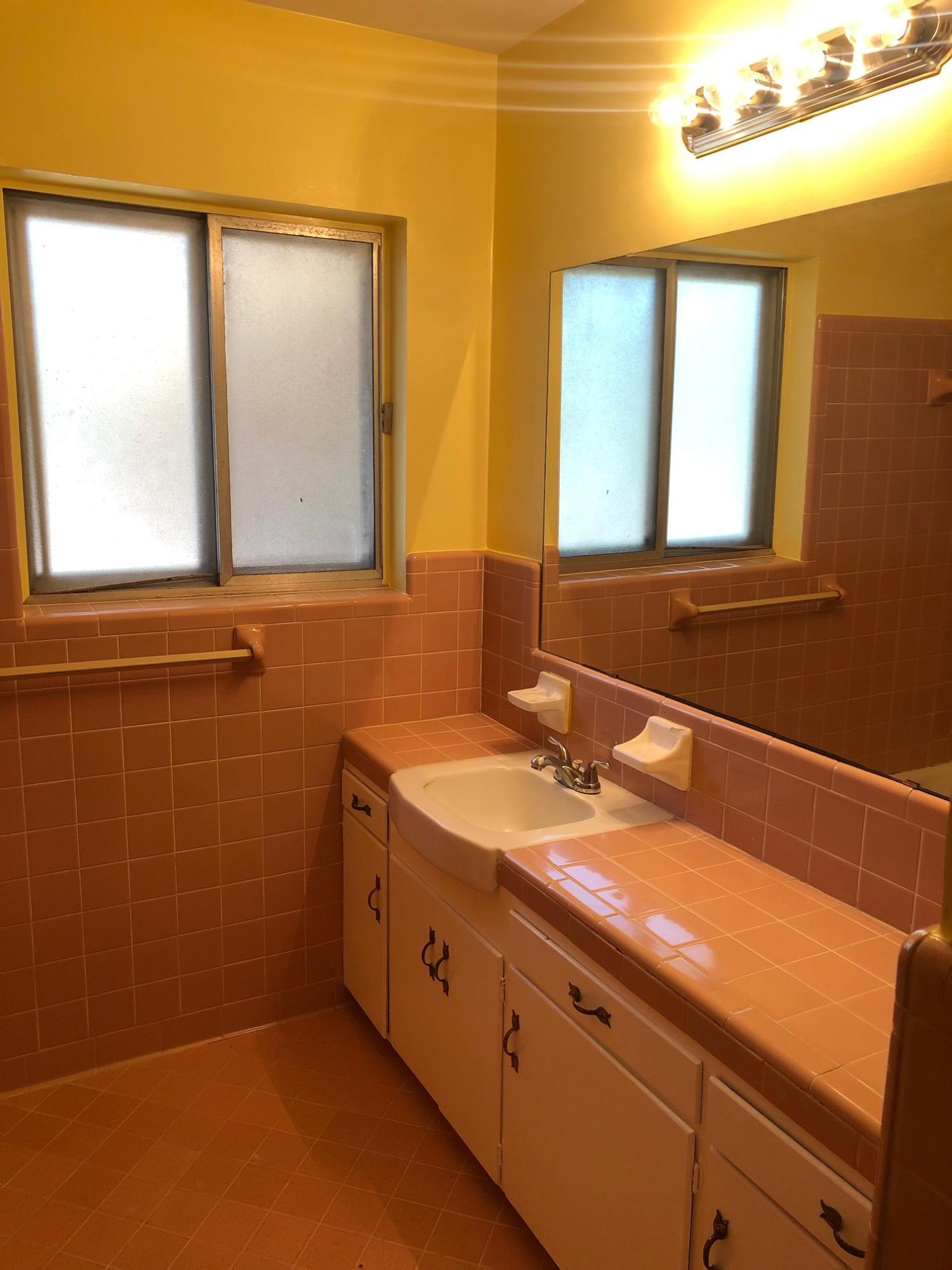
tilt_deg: -10.7
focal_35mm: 28
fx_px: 1027
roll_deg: -1.9
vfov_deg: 63.4
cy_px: 635
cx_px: 476
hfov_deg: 49.7
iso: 25
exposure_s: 1/40
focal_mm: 4
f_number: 1.8
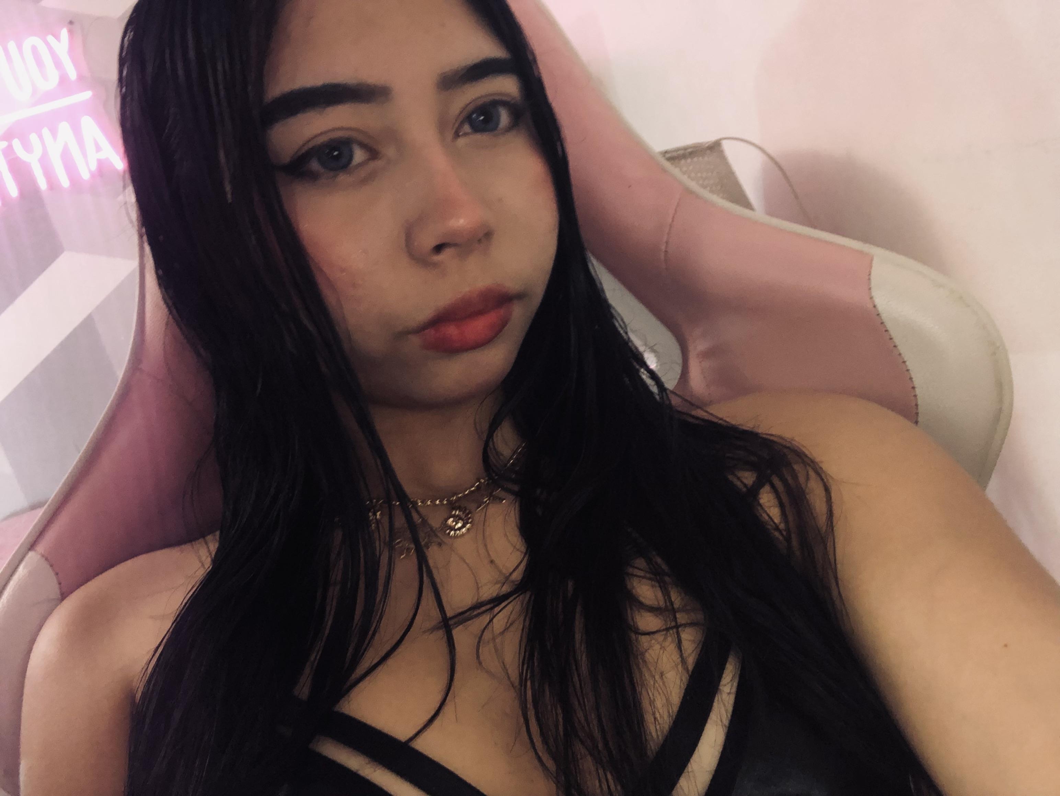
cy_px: 398
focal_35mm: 32
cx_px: 530
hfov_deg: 56.8
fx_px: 981
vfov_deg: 44.2
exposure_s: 1/30
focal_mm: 2.87
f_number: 2.2
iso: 160
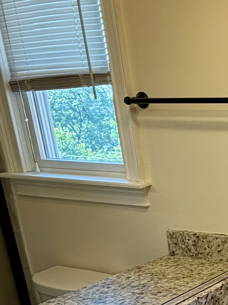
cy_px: 274
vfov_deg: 33.7
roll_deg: +0.5
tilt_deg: -20.2
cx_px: 353
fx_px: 474
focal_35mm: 54
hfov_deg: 21.9
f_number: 2.2
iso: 100
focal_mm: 2.22
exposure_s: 1/120
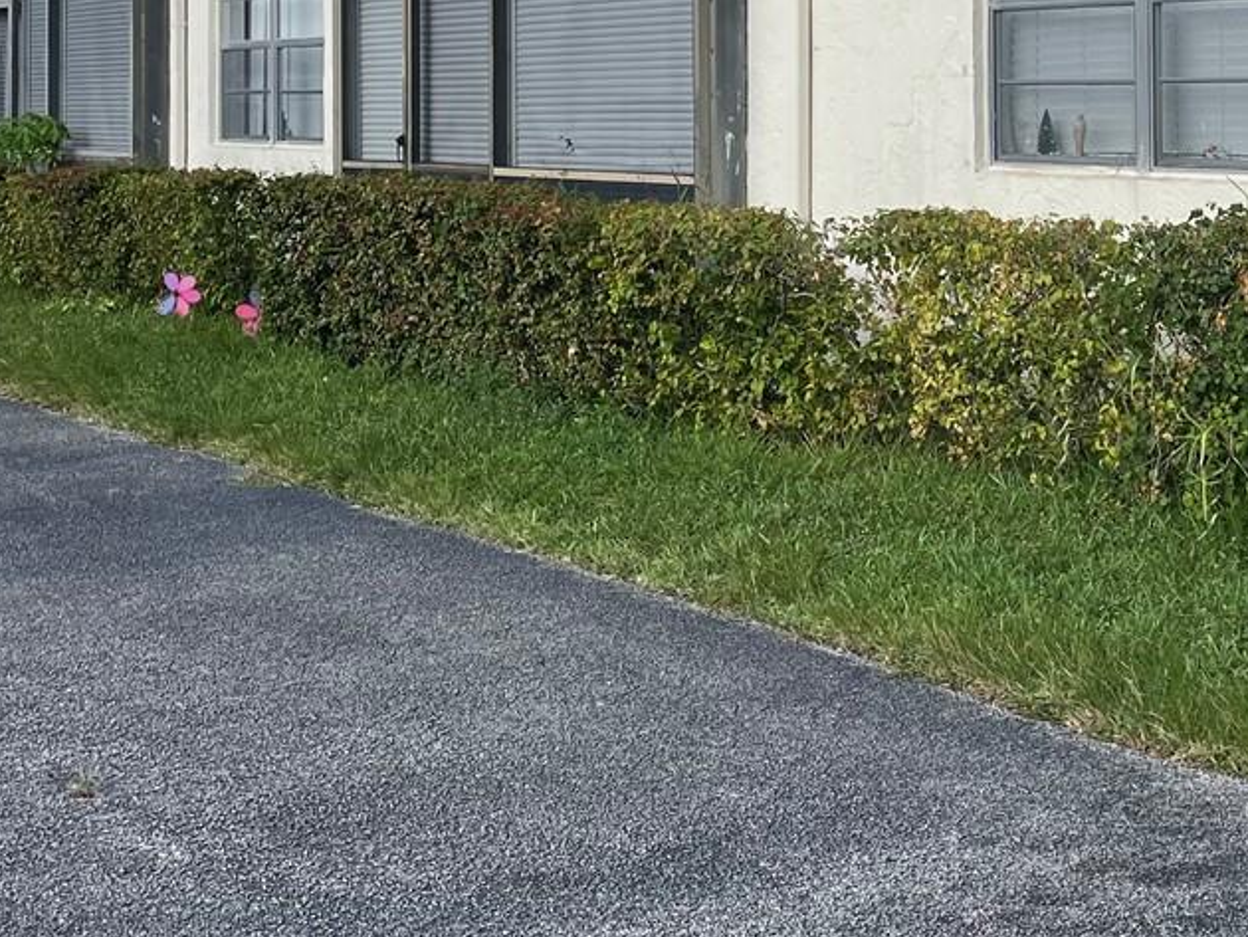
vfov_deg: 21.7
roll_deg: +0.7
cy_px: 77
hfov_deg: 28.9
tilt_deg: +1.6
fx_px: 2380
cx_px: 941
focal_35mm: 66
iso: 32
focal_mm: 4.2
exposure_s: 1/1916
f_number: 1.6
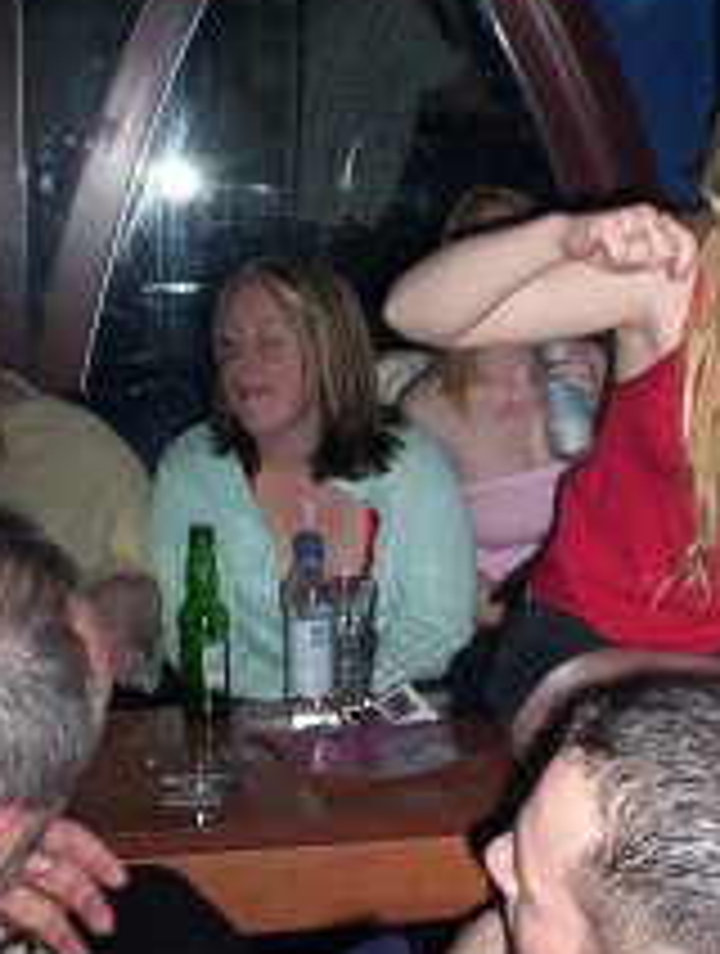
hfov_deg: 19.8
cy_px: 382
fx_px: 2016
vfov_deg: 26.6
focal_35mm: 73
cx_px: 666
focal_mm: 4.99
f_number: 4.5
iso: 140
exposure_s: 1/60
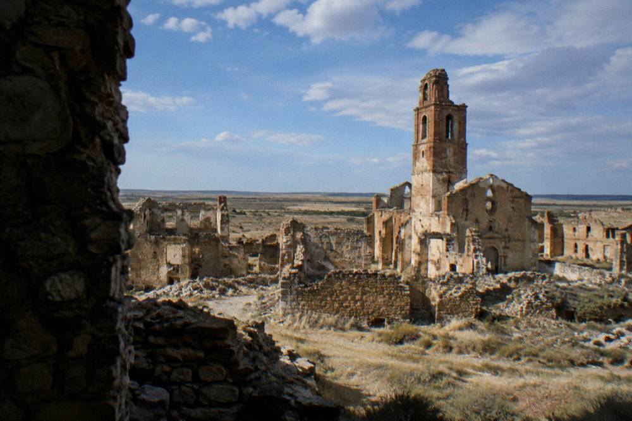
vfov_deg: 27.5
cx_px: 316
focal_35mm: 49
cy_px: 210
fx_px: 860
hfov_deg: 40.4
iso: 400
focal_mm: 49
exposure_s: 1/640
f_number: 5.6
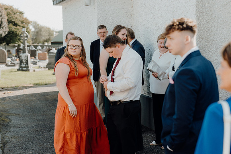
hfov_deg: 28.8
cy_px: 77
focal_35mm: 70
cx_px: 116
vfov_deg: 19.5
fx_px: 449
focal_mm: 70
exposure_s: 1/320
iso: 125
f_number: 3.5
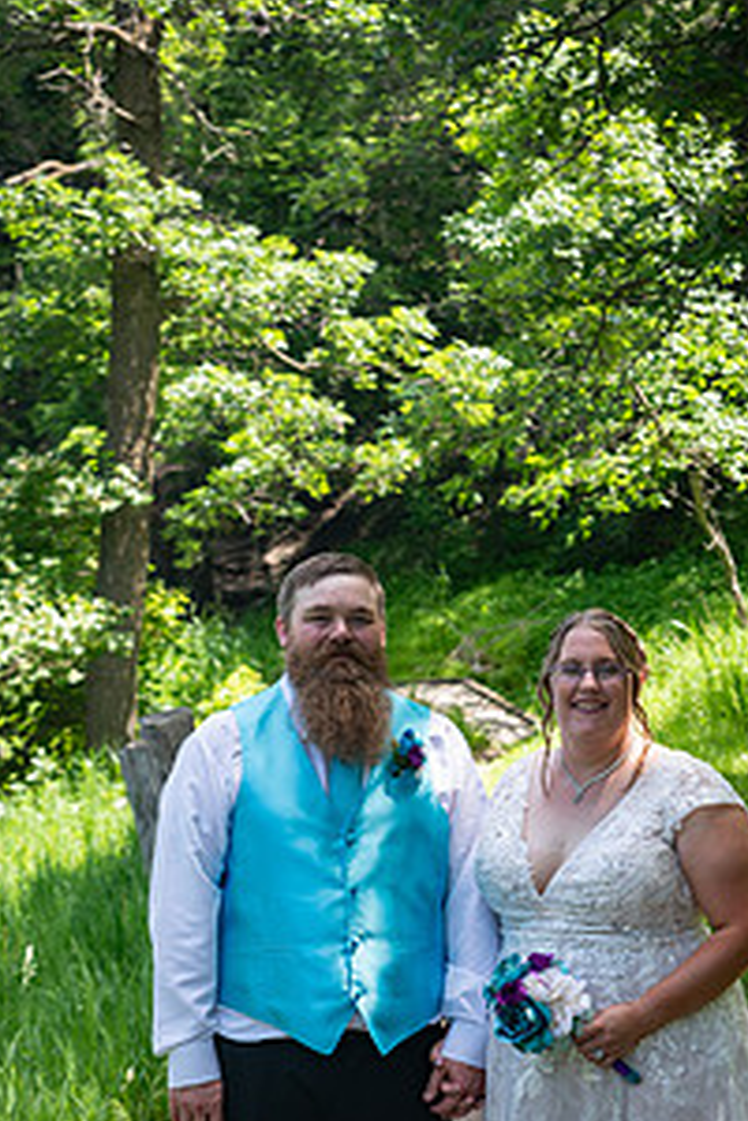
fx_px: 2711
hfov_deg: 15.7
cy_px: 837
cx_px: 423
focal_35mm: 87
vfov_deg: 23.2
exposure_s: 1/125
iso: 100
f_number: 5
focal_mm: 58
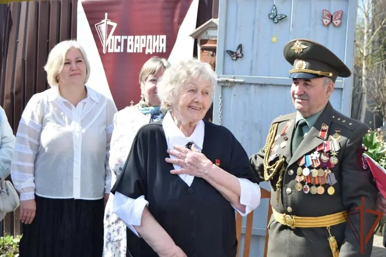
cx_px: 193
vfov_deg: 19.8
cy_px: 128
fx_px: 740
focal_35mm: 69
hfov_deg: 29.2
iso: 100
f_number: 5.3
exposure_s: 1/160
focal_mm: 46
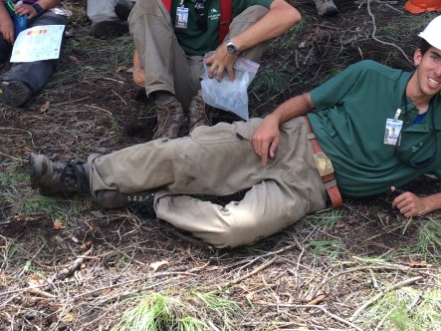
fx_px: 853
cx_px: 287
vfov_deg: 20.9
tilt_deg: -2.3
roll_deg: -1.3
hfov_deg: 28.8
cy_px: -24
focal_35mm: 67
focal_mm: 4.15
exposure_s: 1/120
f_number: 2.2
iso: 40
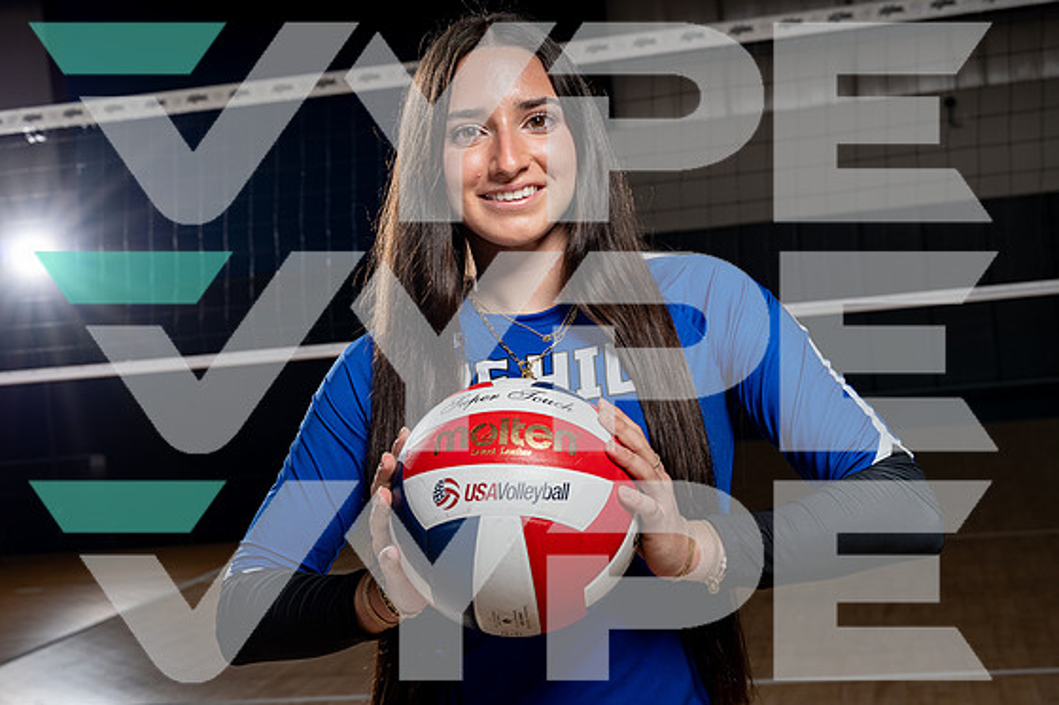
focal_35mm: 57
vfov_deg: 23.8
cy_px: 352
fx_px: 1676
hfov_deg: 35.1
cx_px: 516
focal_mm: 55
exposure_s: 1/250
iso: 100
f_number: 8
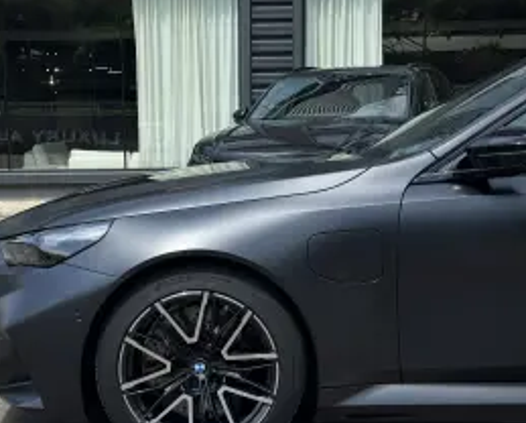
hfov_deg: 29.0
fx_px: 1013
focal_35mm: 65
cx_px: 211
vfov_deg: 23.5
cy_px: 264
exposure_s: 1/2959
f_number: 1.78
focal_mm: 6.76
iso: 64
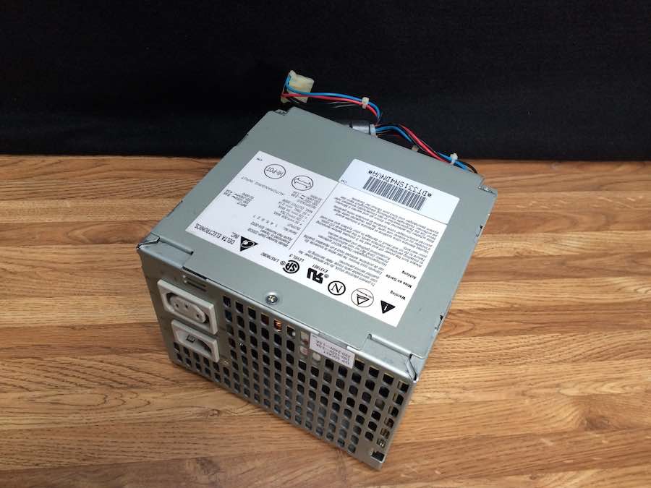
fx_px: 545
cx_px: 326
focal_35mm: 29
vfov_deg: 48.2
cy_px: 244
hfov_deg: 61.7
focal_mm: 4.15
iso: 40
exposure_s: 1/30
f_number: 2.2
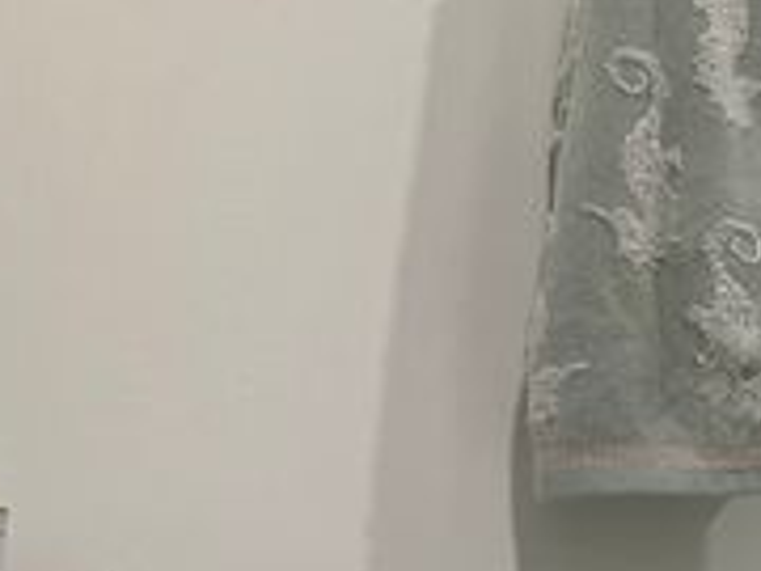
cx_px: 1224
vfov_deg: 14.0
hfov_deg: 16.7
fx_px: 2286
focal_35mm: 104
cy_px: 579
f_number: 1.8
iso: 200
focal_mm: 3.99
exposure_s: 1/60
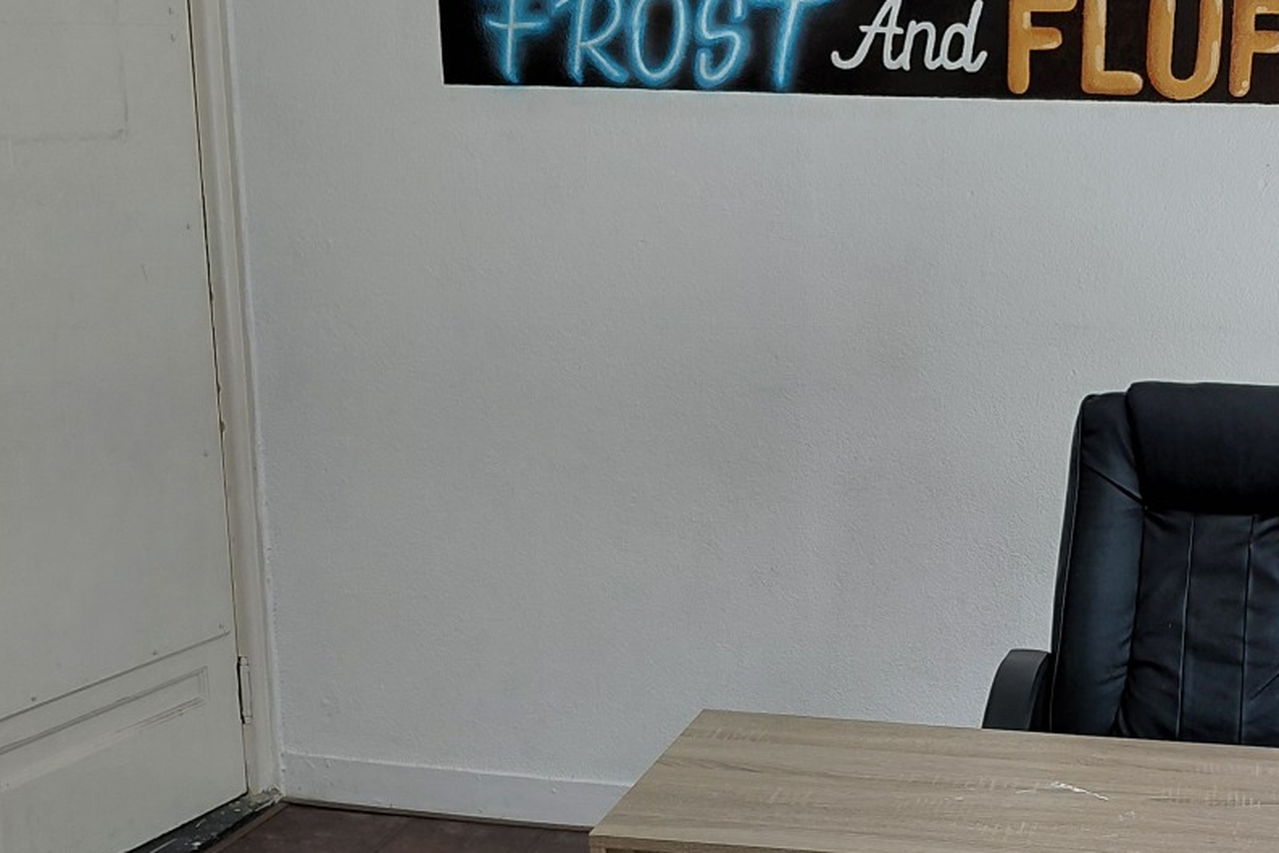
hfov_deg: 33.3
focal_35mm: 59
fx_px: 2096
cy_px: 569
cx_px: 945
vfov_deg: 22.9
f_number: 1.8
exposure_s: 1/197
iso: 50
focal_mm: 4.69
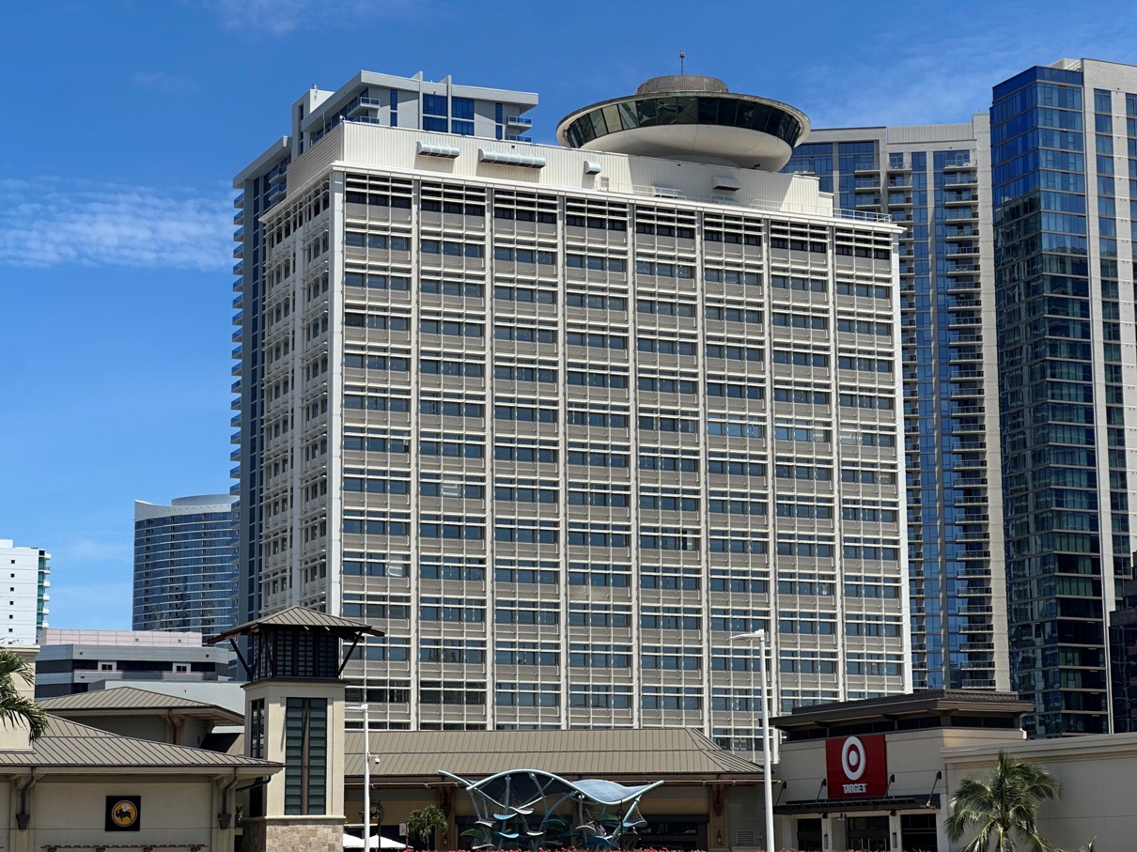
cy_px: 426
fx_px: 2529
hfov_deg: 25.3
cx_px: 568
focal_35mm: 77
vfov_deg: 19.1
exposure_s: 1/861
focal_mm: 9
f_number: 2.8
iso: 32
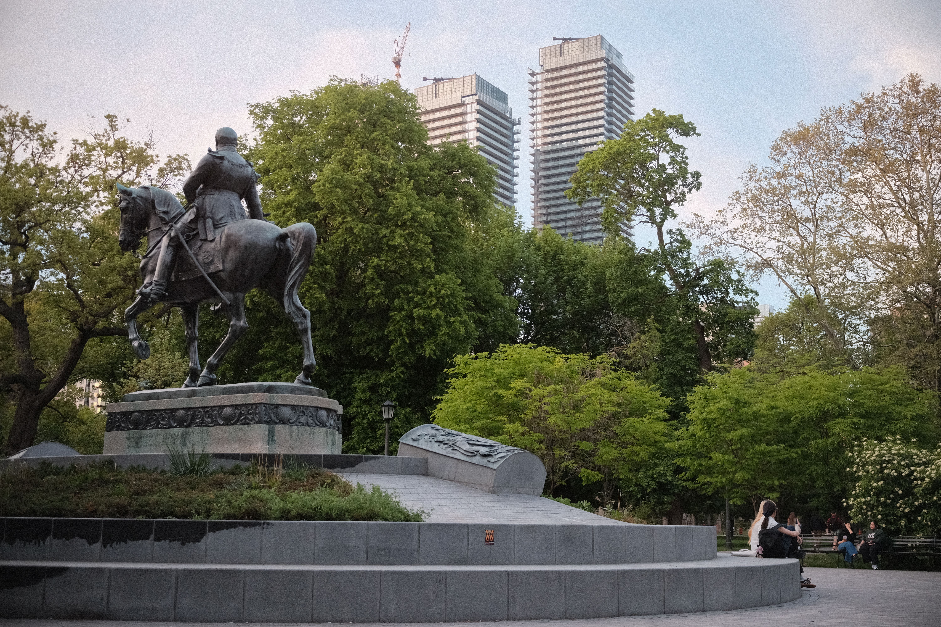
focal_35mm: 41
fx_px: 1072
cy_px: 314
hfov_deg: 47.4
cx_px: 470
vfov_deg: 32.6
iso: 1600
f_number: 3.6
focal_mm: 27
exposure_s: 1/500
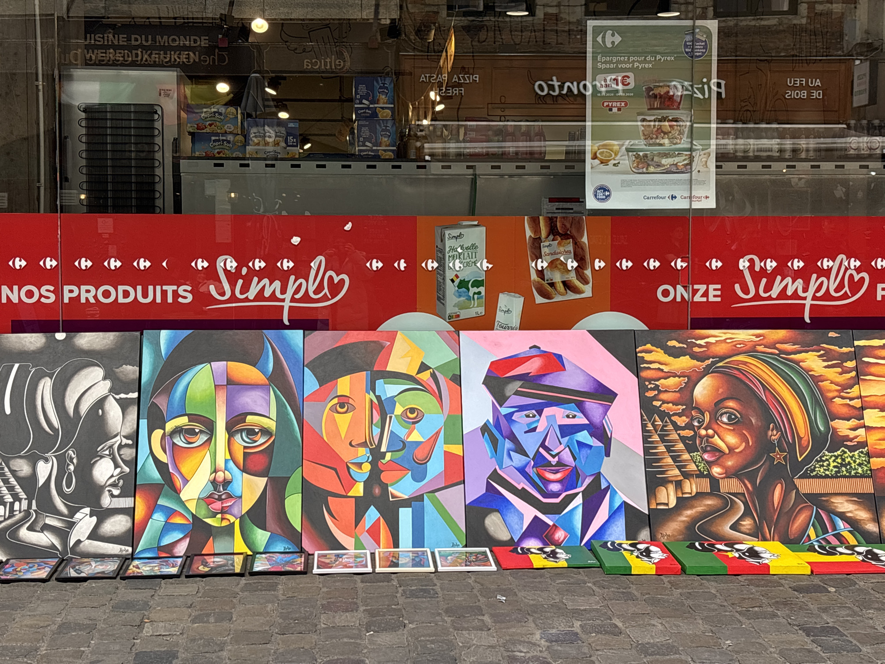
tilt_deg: -4.1
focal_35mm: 52
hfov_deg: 36.8
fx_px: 1329
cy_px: 332
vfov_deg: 28.0
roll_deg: +0.0
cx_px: 442
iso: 32
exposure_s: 1/444
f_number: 1.6
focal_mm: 5.96
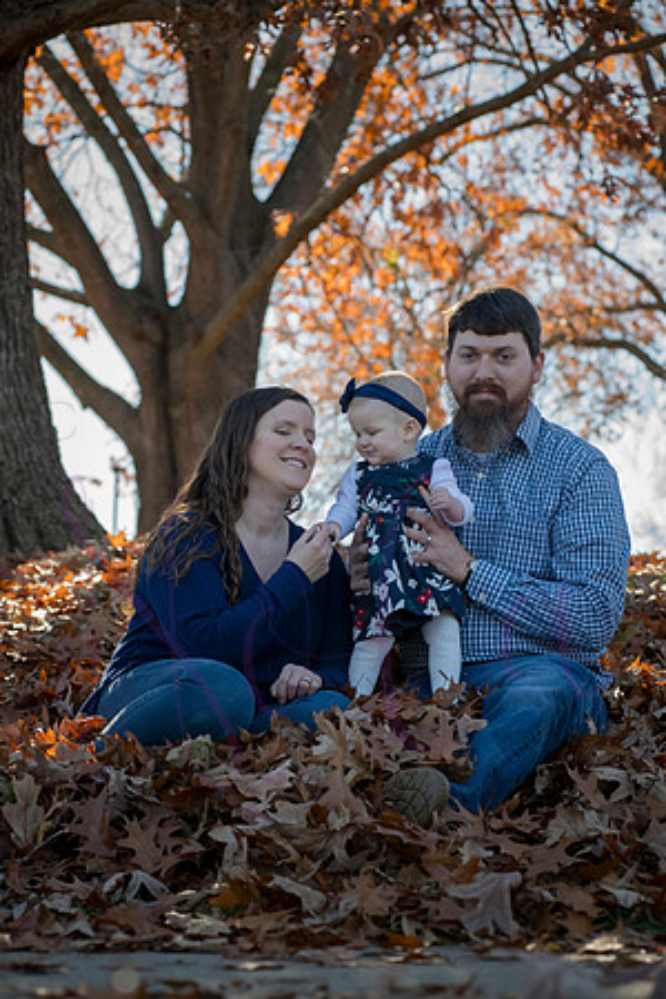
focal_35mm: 80
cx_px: 333
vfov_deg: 25.4
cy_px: 500
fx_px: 2220
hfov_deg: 17.1
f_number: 6.3
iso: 400
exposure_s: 1/320
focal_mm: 80
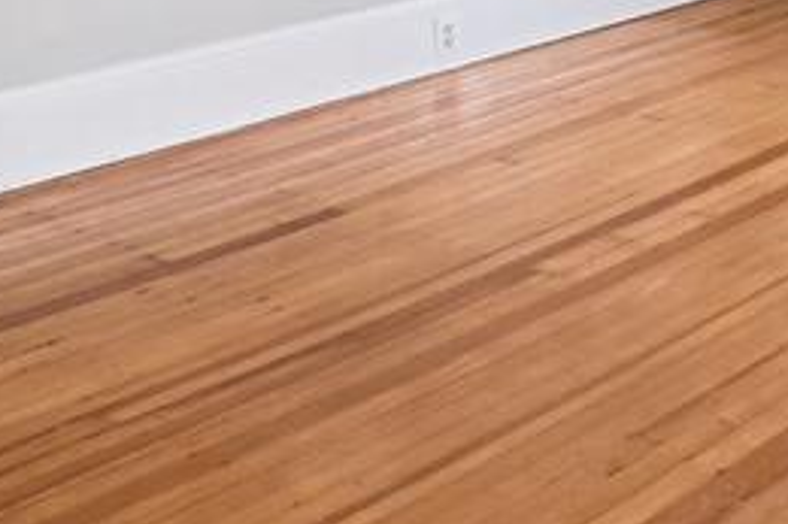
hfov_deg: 26.1
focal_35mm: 67
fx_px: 1466
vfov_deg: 17.6
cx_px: 997
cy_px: -323
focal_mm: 17
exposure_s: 1/20
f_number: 9
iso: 200
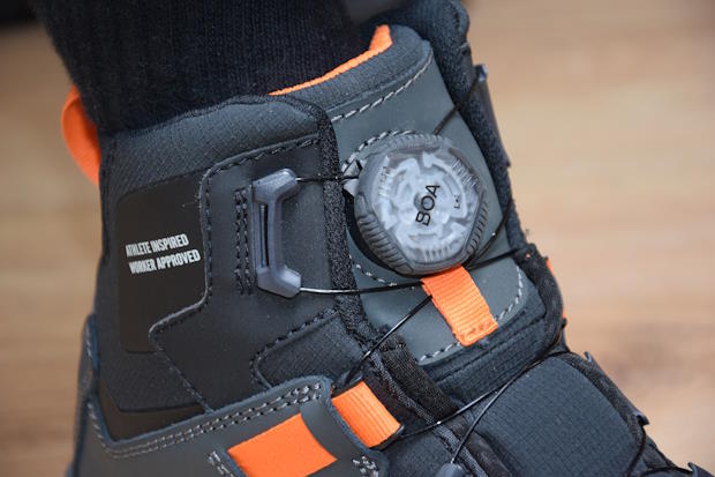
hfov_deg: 14.0
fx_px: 2919
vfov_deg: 9.3
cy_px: 238
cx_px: 358
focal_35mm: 147
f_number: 5.6
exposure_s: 1/60
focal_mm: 98
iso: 1400
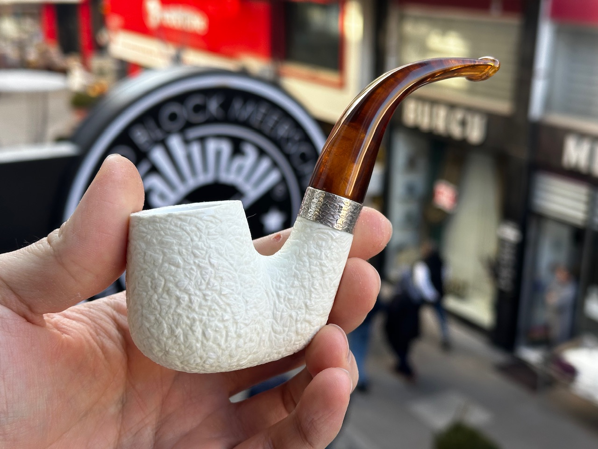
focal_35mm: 48
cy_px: 224
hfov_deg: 39.7
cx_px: 299
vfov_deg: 30.3
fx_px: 829
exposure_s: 1/254
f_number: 1.78
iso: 64
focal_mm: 6.86
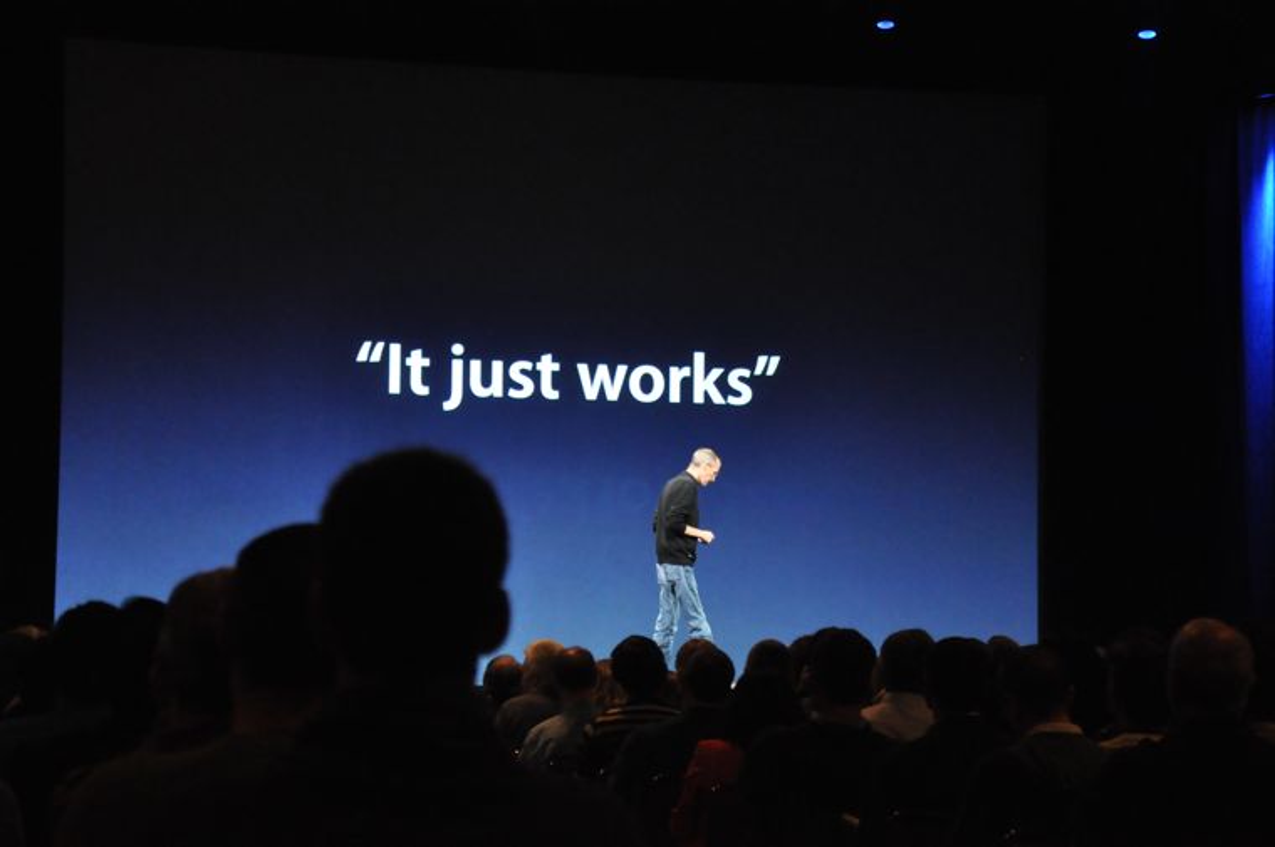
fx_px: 3078
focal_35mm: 87
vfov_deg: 15.7
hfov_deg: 23.4
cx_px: 638
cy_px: 424
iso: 2200
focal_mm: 58
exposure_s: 1/30
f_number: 5
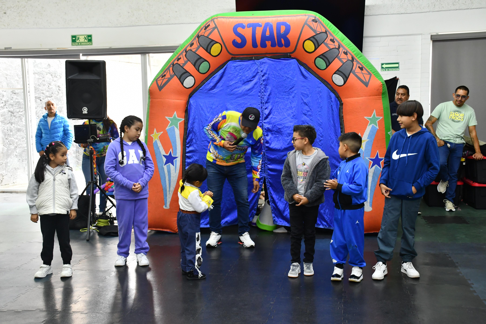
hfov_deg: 49.6
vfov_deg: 34.2
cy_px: 162
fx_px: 526
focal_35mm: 39
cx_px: 243
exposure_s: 1/30
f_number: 6.3
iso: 1250
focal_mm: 26
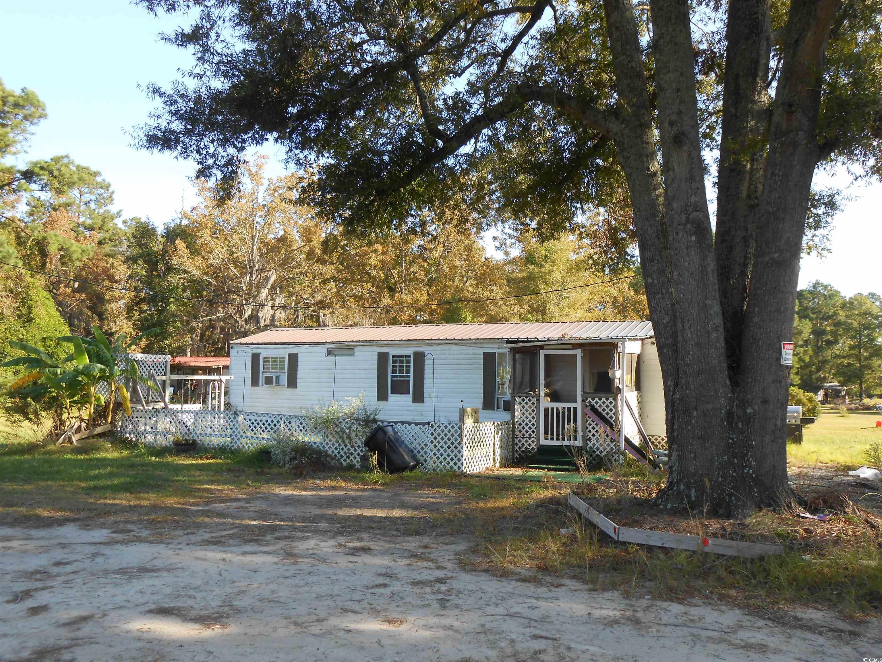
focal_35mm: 30
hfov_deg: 60.0
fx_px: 764
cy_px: 331
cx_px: 441
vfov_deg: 46.8
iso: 80
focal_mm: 5.3
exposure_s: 1/160
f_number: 3.8
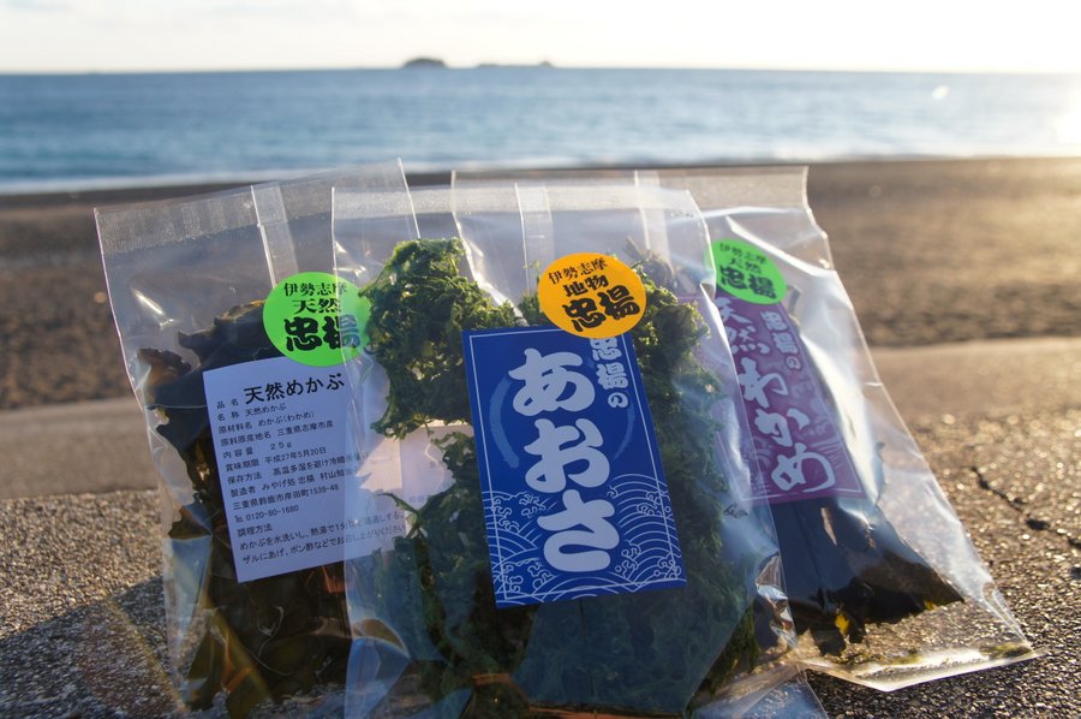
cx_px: 540
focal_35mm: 28
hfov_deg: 64.6
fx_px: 855
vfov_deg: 45.6
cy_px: 360
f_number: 5.6
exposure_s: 1/320
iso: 200
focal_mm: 19
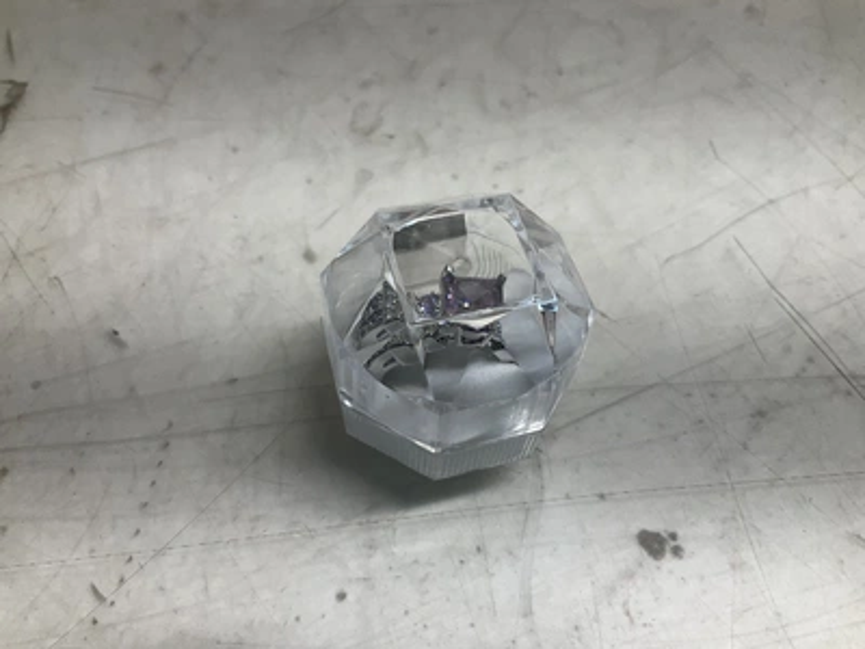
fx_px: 725
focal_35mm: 29
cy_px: 324
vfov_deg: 48.2
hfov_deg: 61.7
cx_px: 432
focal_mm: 3
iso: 40
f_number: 1.8
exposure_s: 1/120
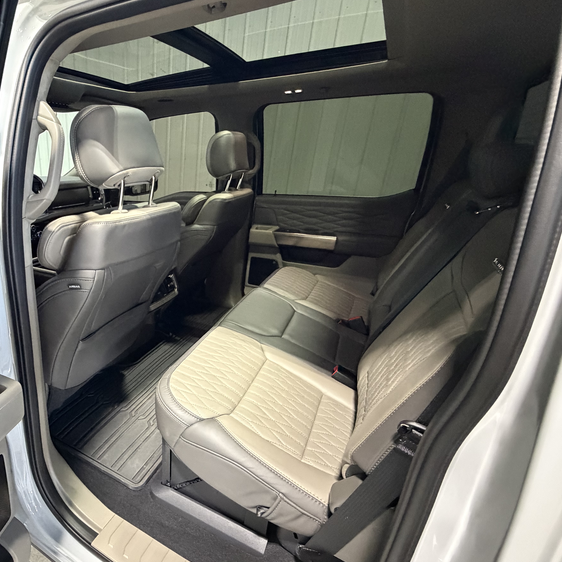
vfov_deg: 74.7
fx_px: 367
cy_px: 306
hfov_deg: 69.5
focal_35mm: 20
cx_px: 136
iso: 1250
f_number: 2.2
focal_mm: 2.22
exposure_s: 1/60
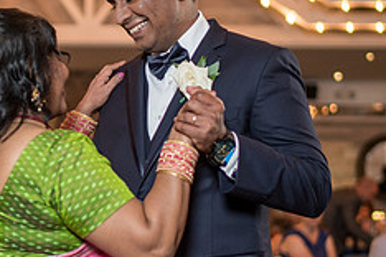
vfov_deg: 13.6
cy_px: 116
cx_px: 64
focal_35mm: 101
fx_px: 1083
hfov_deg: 19.9
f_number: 1.4
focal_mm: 35
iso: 250
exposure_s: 1/200
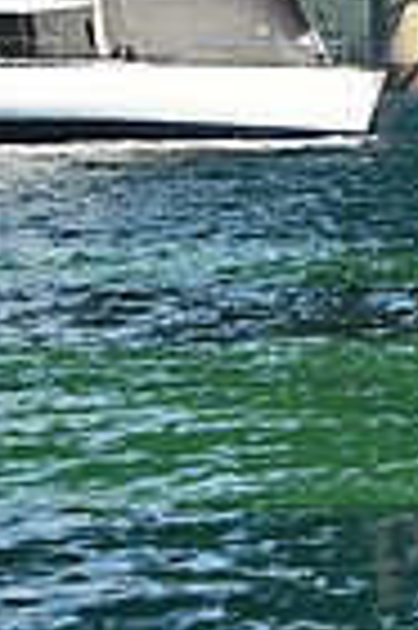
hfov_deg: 3.6
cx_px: 133
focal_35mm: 381
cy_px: -135
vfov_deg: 5.4
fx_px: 6652
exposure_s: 1/1000
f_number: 7.1
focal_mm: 92
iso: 320
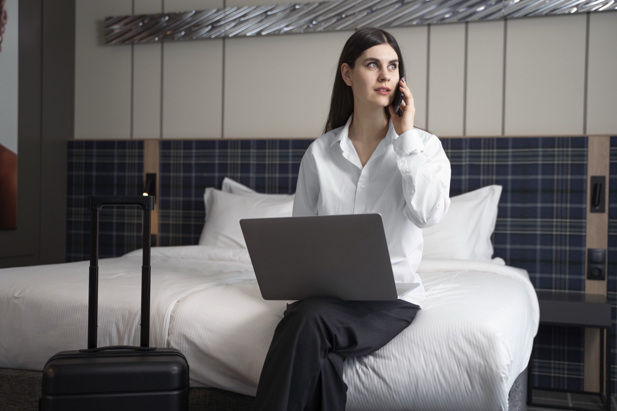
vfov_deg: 31.2
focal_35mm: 43
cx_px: 308
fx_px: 737
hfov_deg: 45.4
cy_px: 206
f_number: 2.8
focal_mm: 43
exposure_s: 1/125
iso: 1000
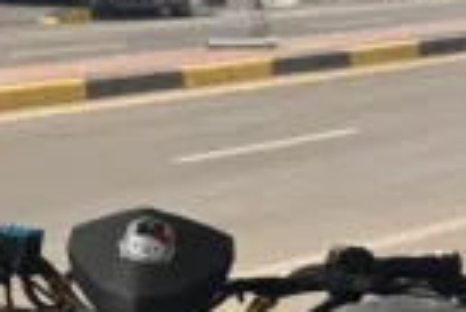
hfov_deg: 8.7
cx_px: 175
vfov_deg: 5.8
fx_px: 3045
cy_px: 552
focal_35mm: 235
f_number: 2.8
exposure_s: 1/14
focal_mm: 9
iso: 800
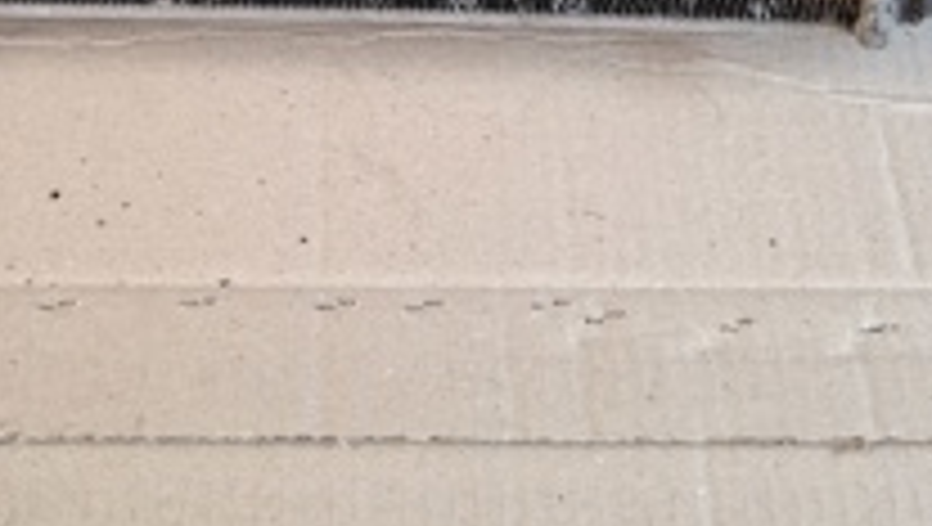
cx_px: 315
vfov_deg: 12.8
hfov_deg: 25.2
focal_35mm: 84
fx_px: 2078
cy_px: -501
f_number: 1.8
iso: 250
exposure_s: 1/50
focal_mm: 4.69
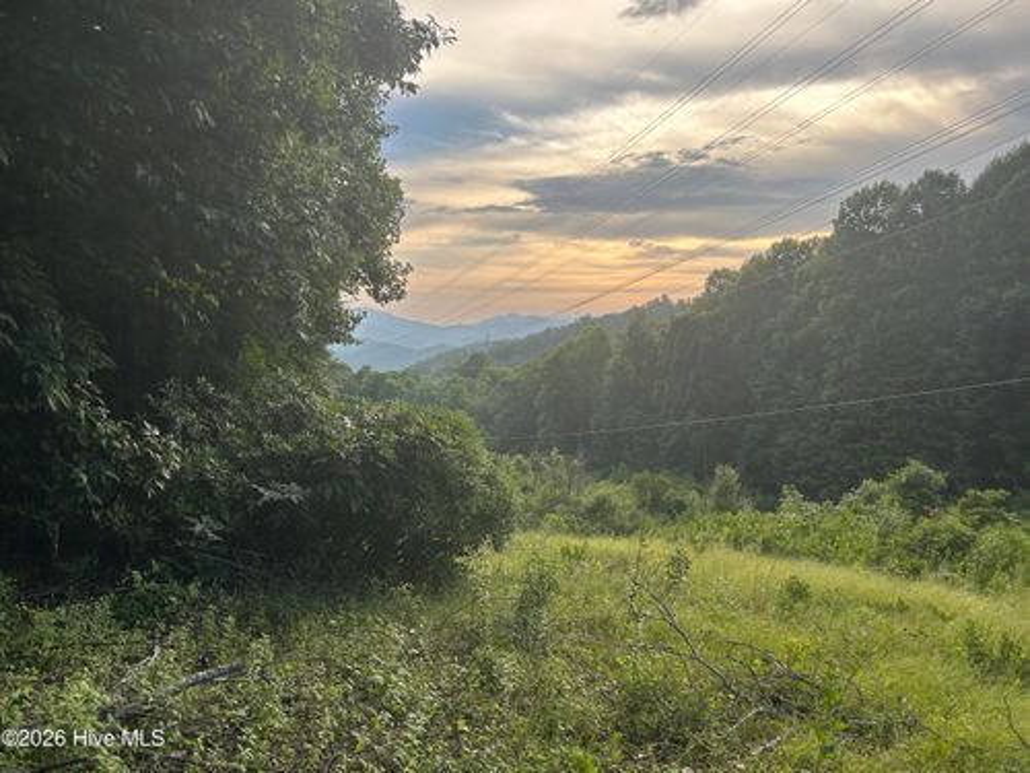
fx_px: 774
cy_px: 386
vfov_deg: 53.1
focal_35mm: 26
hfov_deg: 67.3
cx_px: 515
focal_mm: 5.7
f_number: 1.5
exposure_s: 1/632
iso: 50
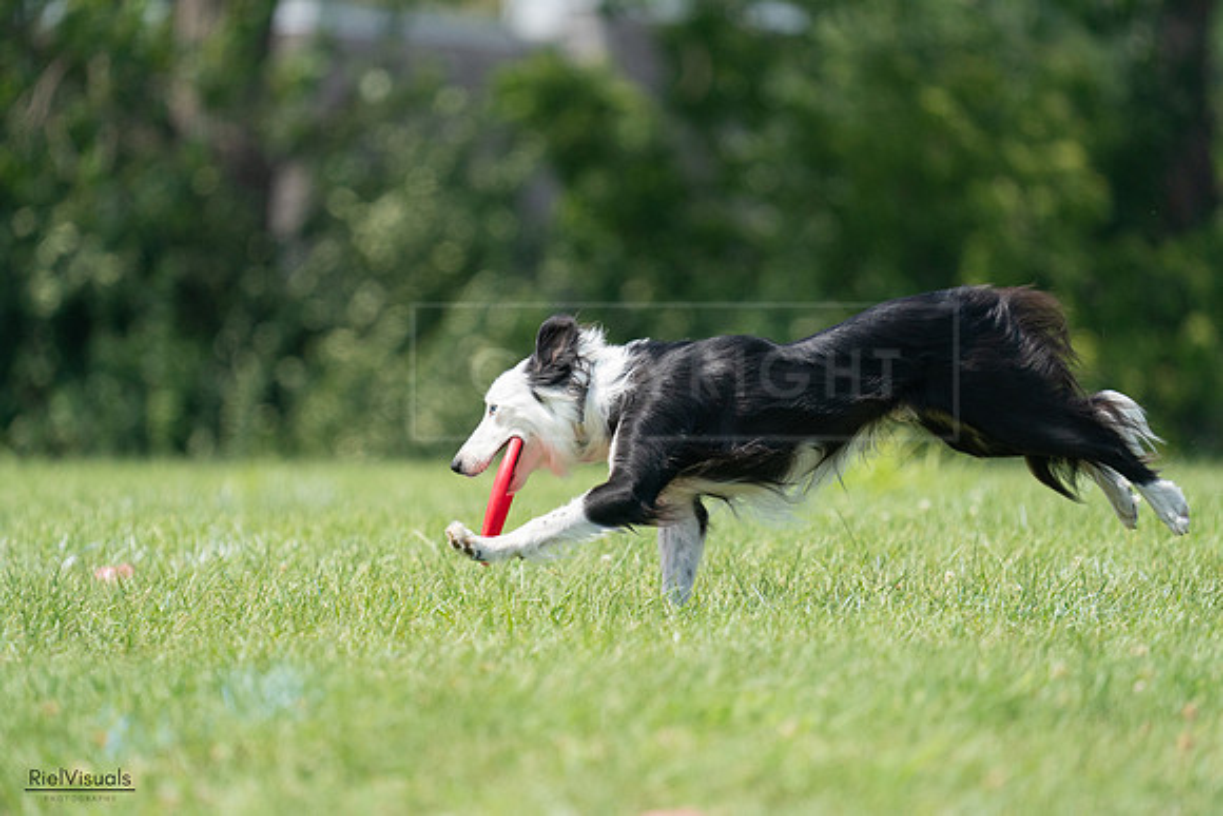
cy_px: 408
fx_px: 16751
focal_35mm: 493
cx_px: 612
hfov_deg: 4.2
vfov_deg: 2.8
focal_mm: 493
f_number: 6.3
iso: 1600
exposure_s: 1/4000
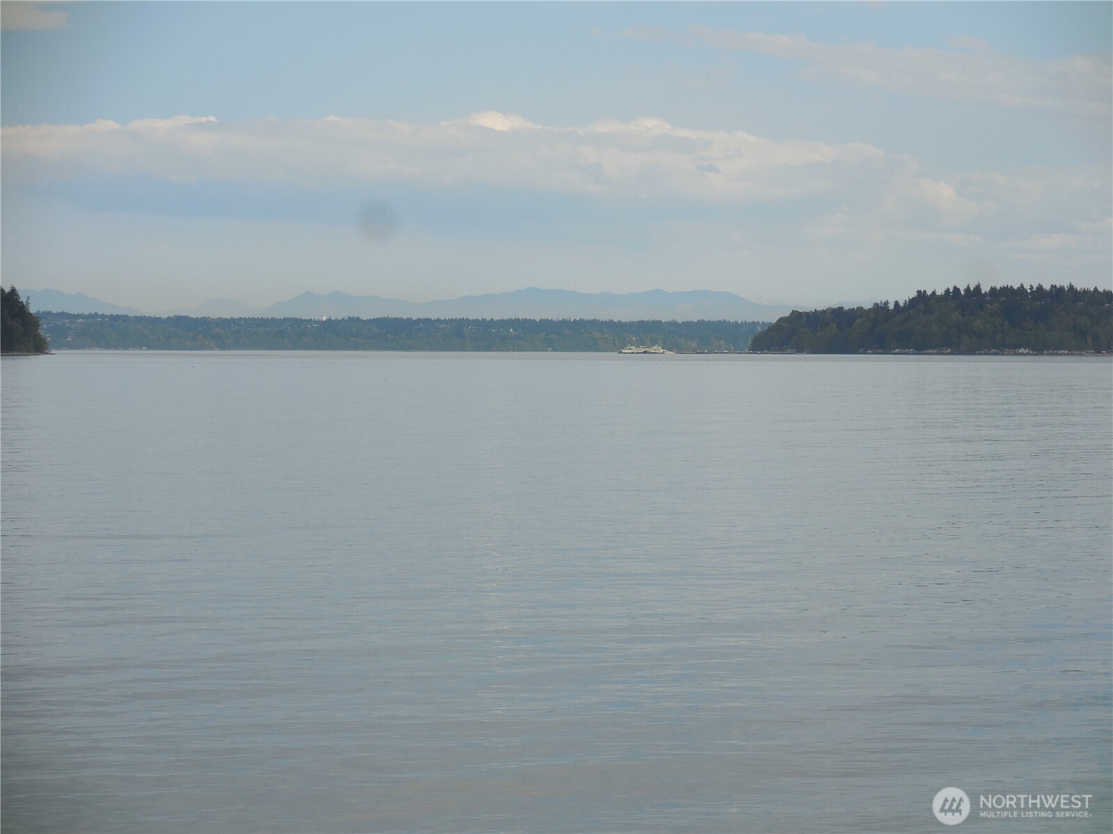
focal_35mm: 130
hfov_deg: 15.2
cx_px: 556
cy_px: 417
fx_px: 4180
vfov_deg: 11.4
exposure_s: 1/800
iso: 125
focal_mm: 23.4
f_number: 5.3
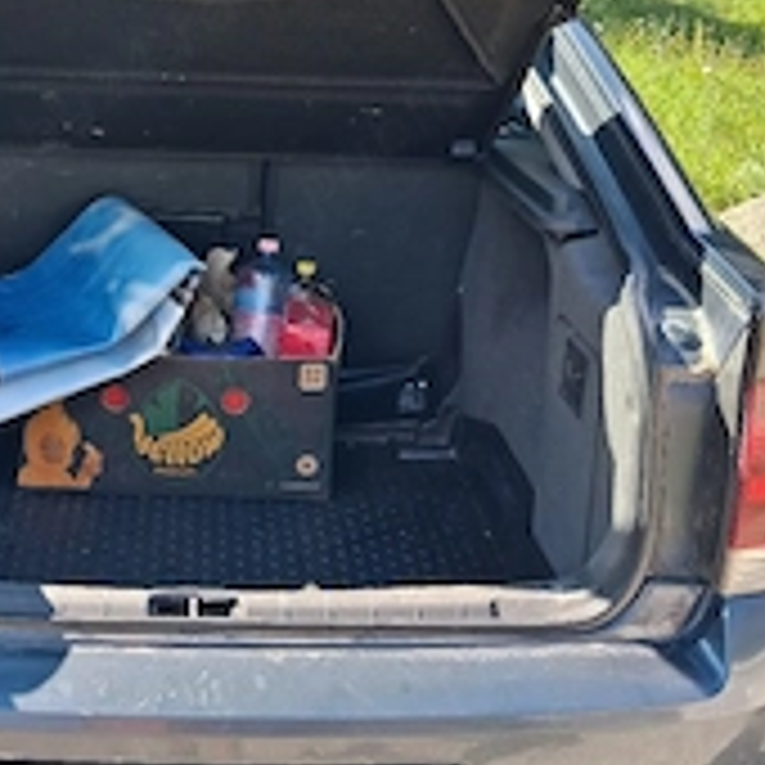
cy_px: 153
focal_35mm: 56
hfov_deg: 30.0
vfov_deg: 29.8
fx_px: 1400
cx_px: 180
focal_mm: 4
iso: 25
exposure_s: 1/147
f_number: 1.8
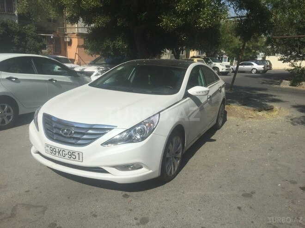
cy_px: 114
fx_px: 256
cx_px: 152
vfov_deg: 48.2
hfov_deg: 61.7
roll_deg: -1.6
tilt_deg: -13.0
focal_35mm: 29
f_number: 2.2
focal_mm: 4.15
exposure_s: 1/4405
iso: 32
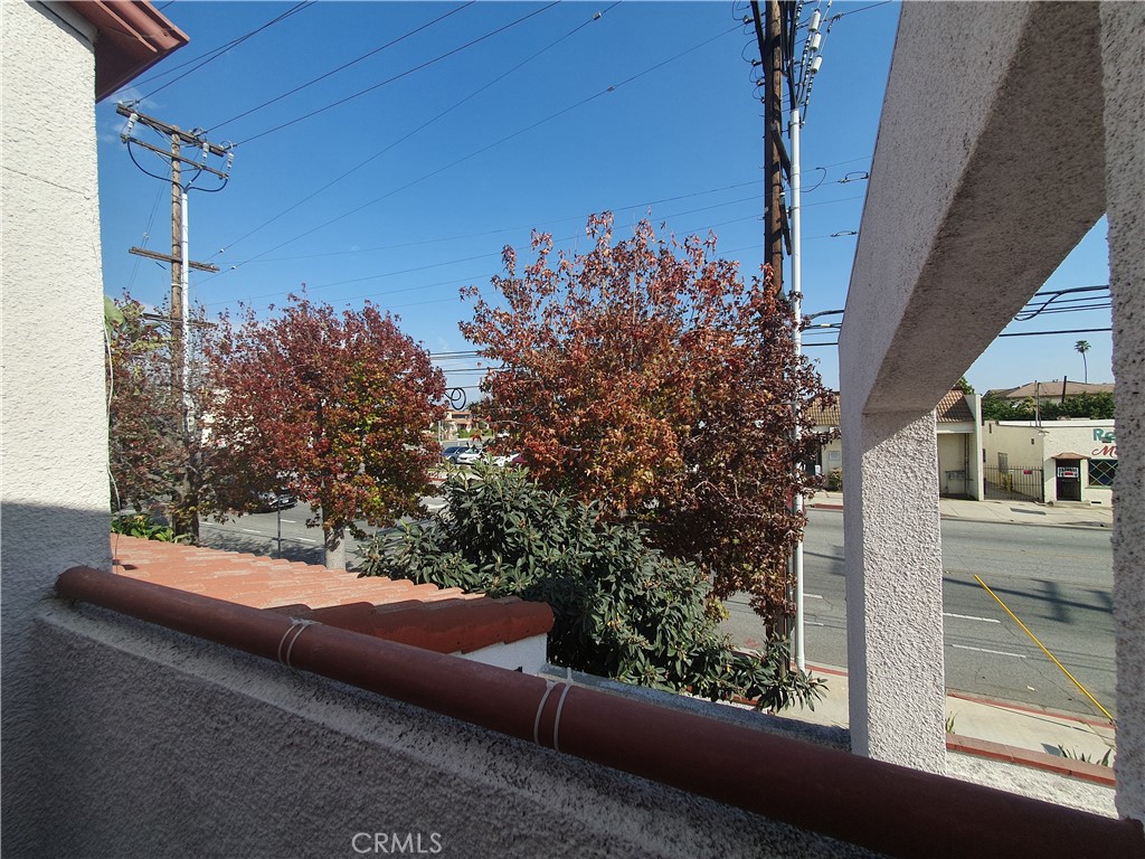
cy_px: 430
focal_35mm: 13
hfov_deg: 106.2
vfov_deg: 89.9
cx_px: 572
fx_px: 430
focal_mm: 1.8
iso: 50
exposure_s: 1/1064
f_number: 2.2
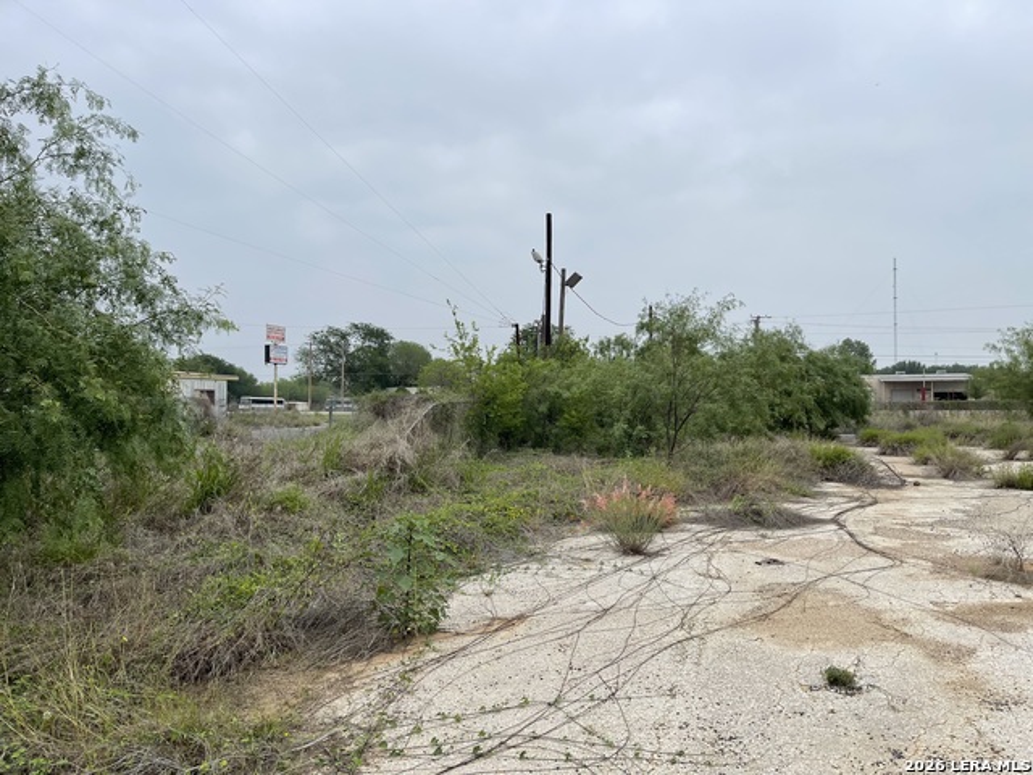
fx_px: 746
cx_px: 516
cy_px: 388
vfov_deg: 54.9
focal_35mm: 25
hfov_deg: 69.4
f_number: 1.6
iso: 32
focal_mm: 5.1
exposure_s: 1/5917
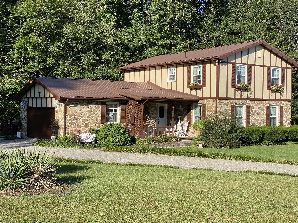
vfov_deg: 28.0
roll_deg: -0.8
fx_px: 448
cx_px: 149
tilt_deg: -1.6
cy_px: 112
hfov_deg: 36.8
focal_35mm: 52
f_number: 2
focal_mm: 6
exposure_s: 1/1089
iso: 20
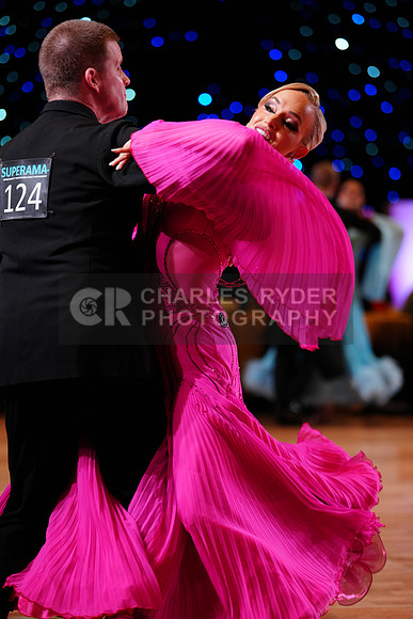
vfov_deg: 18.1
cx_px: 206
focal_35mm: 113
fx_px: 1943
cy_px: 310
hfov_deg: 12.1
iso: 1250
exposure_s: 1/400
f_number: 2.8
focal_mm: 113
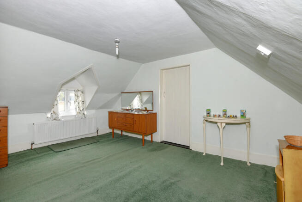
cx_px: 151
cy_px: 101
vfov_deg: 73.8
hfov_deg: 96.7
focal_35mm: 16
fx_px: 134
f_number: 7.1
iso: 400
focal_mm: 16
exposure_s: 1/5
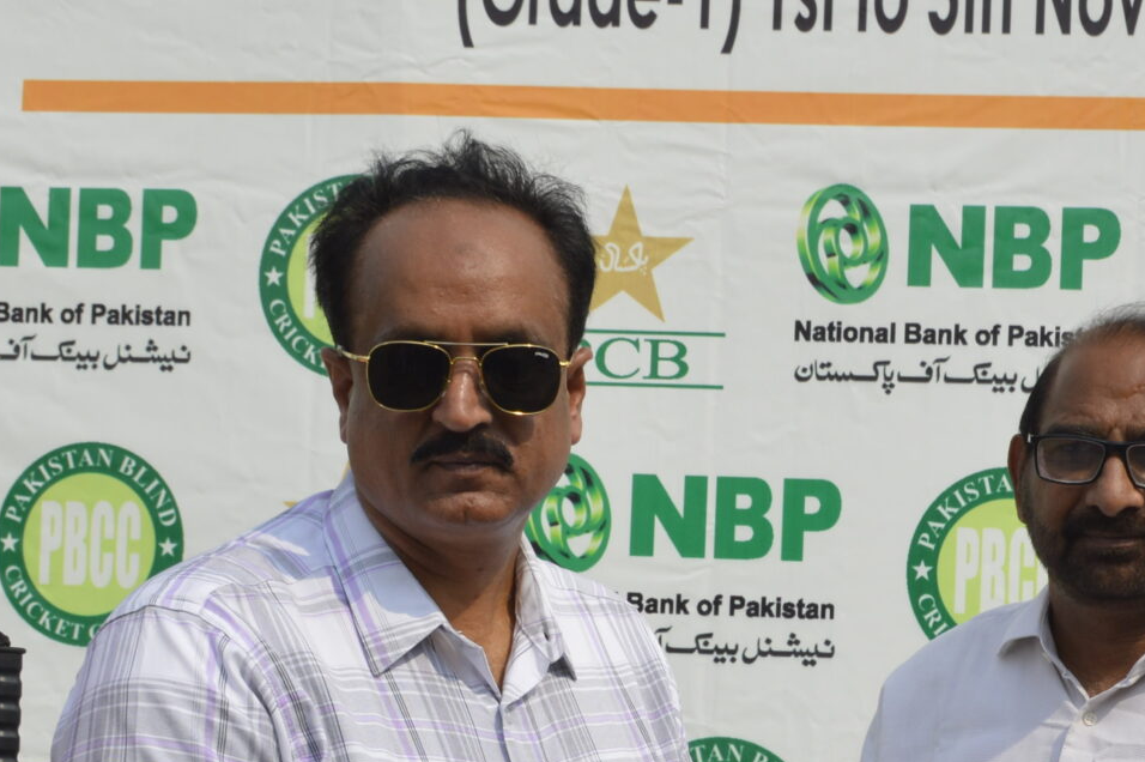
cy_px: 655
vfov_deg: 14.7
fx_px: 2935
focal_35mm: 92
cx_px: 944
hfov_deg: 21.7
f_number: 9
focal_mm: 23
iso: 100
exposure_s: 1/320
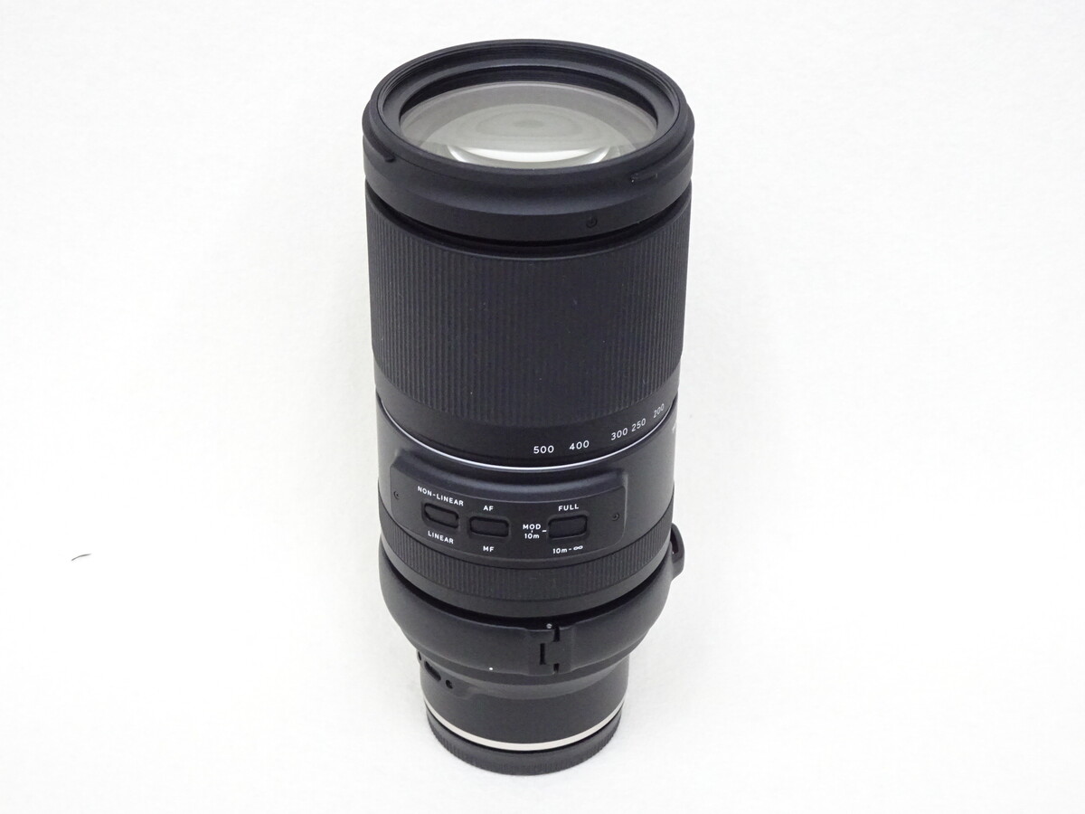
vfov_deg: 24.4
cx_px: 542
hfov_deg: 32.2
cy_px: 407
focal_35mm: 60
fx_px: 1881
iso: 800
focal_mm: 10.23
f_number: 4.5
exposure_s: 1/60
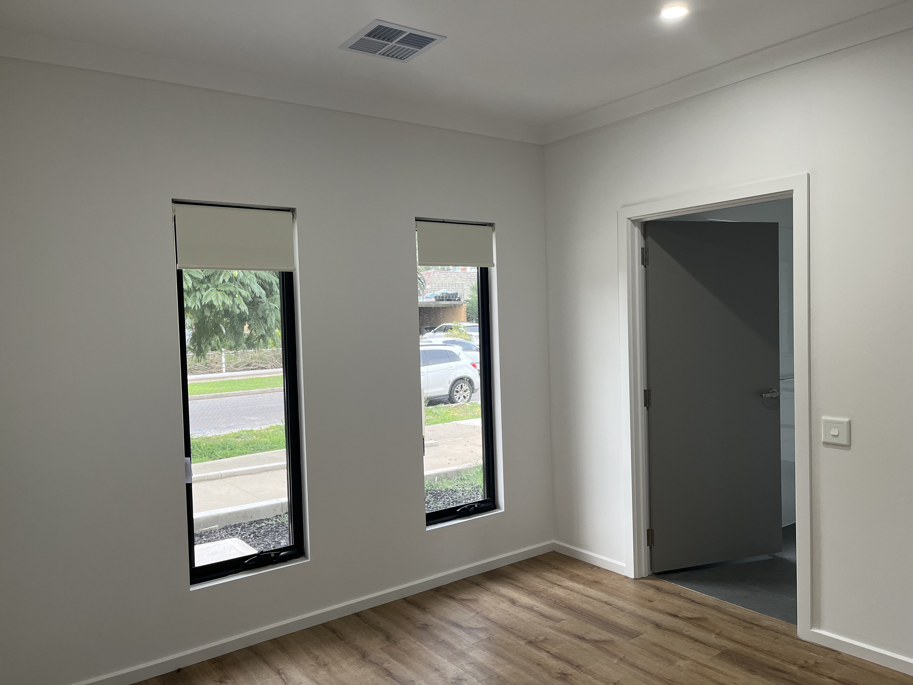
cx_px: 456
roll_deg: +1.6
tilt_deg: -3.3
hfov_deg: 67.3
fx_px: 686
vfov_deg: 53.1
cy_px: 342
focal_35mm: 26
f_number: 1.6
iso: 100
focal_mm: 5.1
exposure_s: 1/100
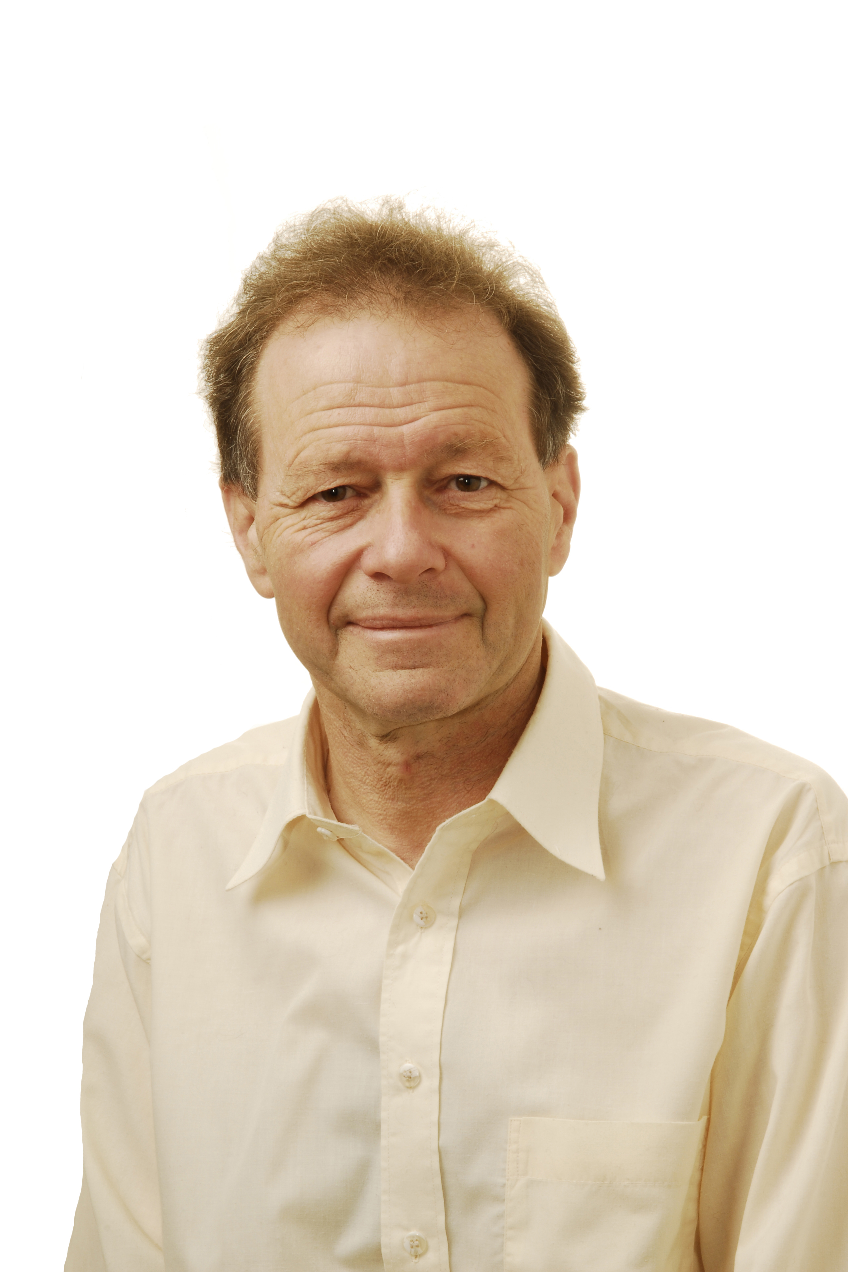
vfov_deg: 24.3
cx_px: 430
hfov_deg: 16.4
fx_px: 2951
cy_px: 633
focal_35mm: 84
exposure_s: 1/250
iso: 100
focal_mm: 55
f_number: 20
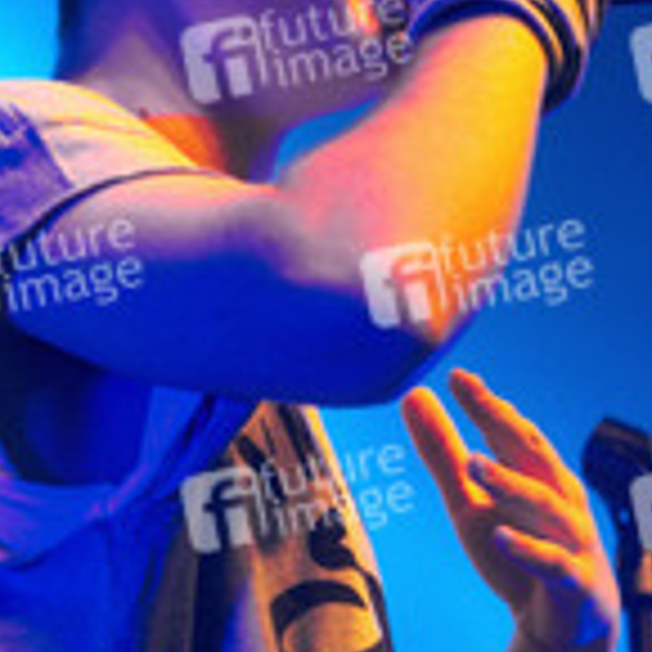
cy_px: 162
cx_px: 355
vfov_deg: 7.2
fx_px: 5157
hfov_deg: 7.2
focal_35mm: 242
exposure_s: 1/400
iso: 3200
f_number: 4
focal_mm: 92
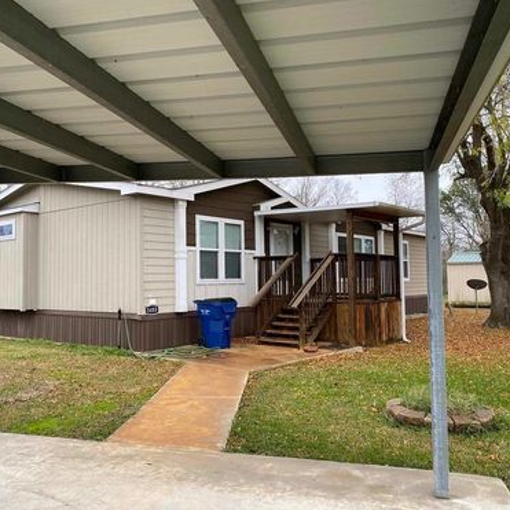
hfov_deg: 52.5
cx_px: 243
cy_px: 255
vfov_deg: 52.5
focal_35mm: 31
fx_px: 517
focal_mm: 4.25
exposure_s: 1/122
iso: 64
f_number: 1.8
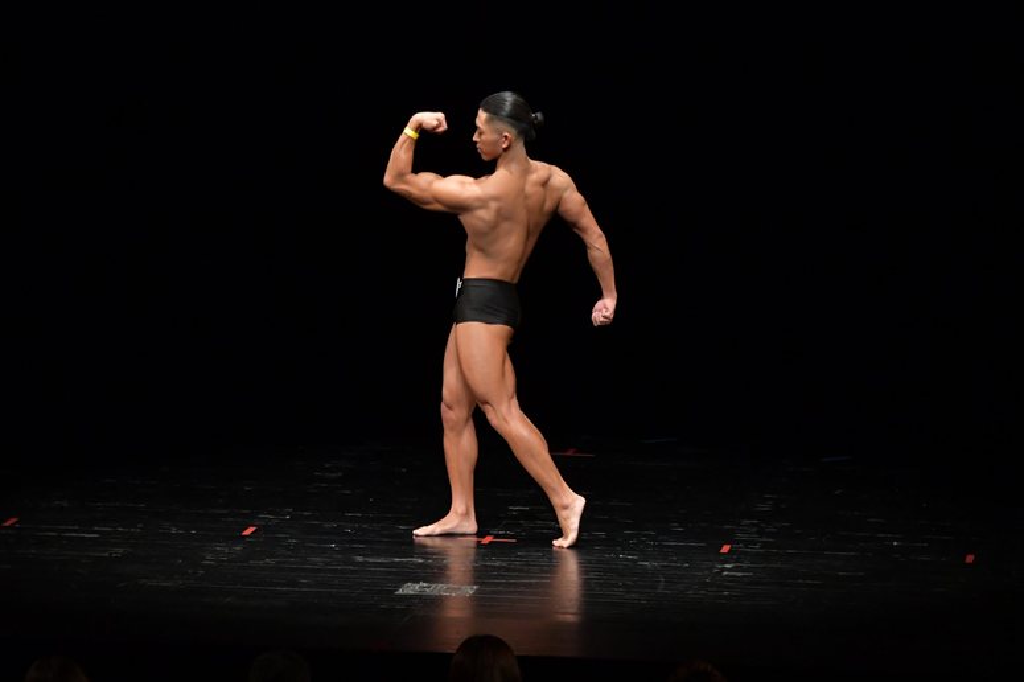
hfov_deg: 9.5
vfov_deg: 6.3
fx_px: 6170
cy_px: 341
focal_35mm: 217
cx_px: 512
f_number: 5.6
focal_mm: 145
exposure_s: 1/400
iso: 3200
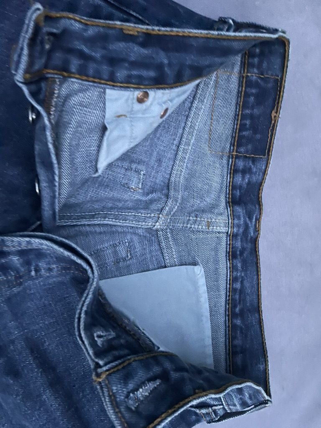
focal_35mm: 26
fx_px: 321
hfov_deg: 53.1
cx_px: 160
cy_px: 214
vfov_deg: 67.3
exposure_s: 1/10
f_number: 1.6
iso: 500
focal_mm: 4.2
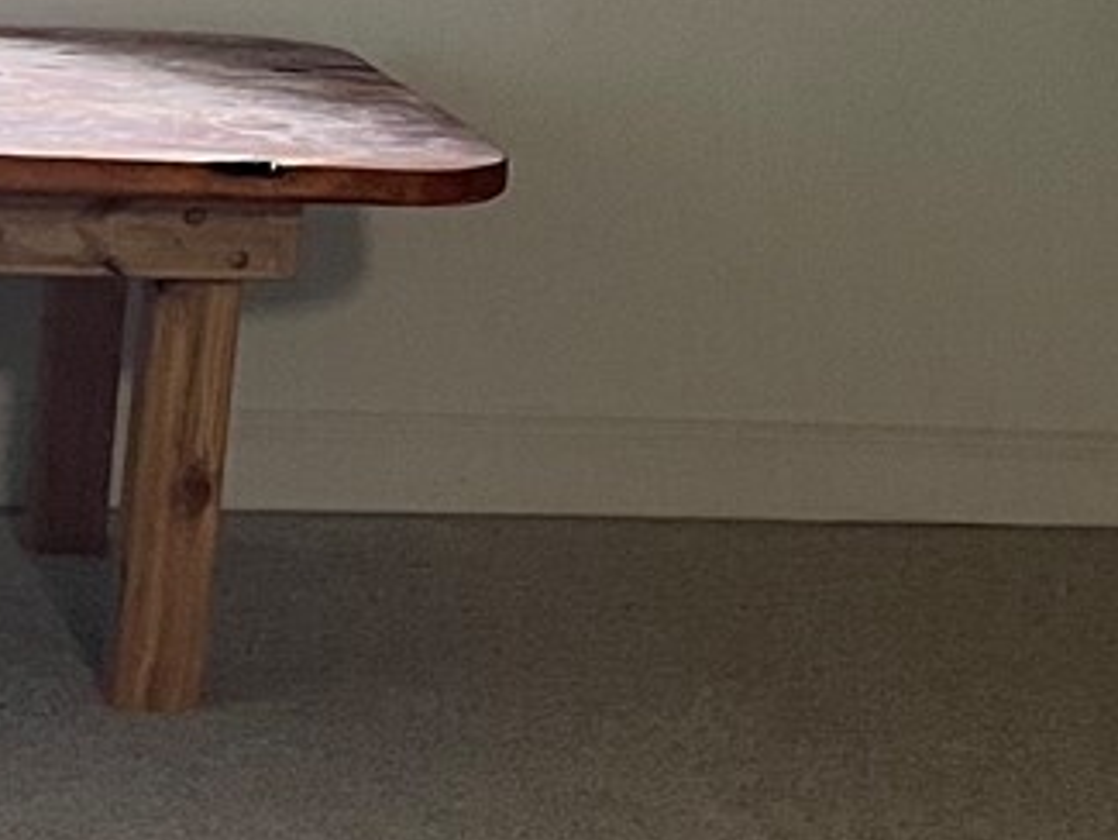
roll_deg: -4.8
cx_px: 681
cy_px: -165
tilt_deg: -1.9
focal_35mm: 128
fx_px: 4136
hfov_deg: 15.4
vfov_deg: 11.4
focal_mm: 5.1
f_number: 1.6
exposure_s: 1/60
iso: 500
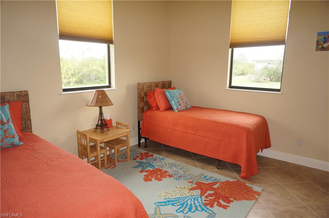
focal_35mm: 24
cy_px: 109
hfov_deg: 73.8
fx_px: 219
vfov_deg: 53.0
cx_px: 164
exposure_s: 1/60
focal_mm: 16
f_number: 4
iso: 125
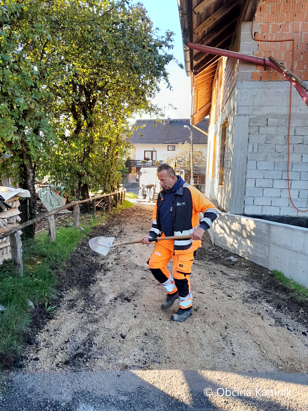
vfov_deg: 67.3
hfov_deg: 53.1
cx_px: 154
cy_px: 206
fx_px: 308
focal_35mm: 26
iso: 40
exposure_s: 1/114
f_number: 1.8
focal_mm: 4
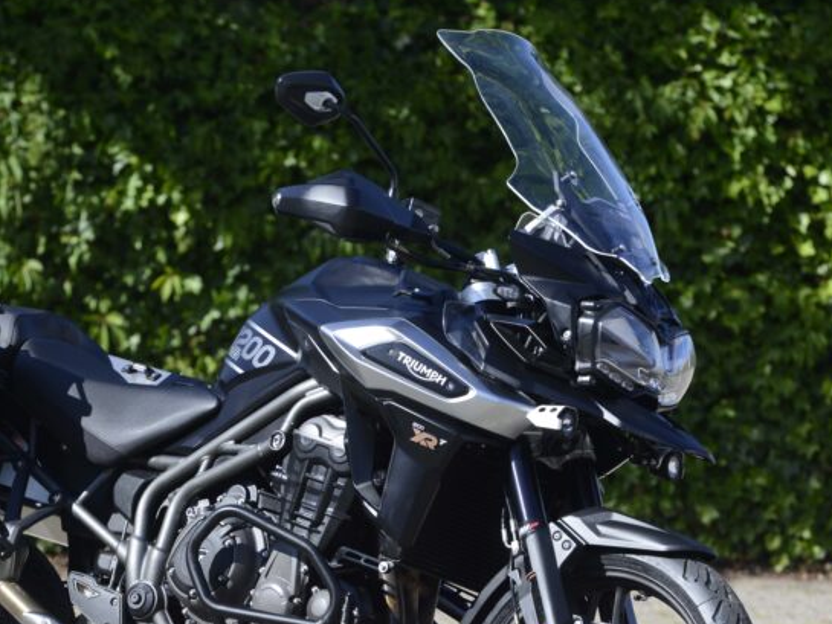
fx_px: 7212
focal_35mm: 300
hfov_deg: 6.6
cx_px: 322
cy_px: 487
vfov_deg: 5.0
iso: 400
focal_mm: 170
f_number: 6.3
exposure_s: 1/500
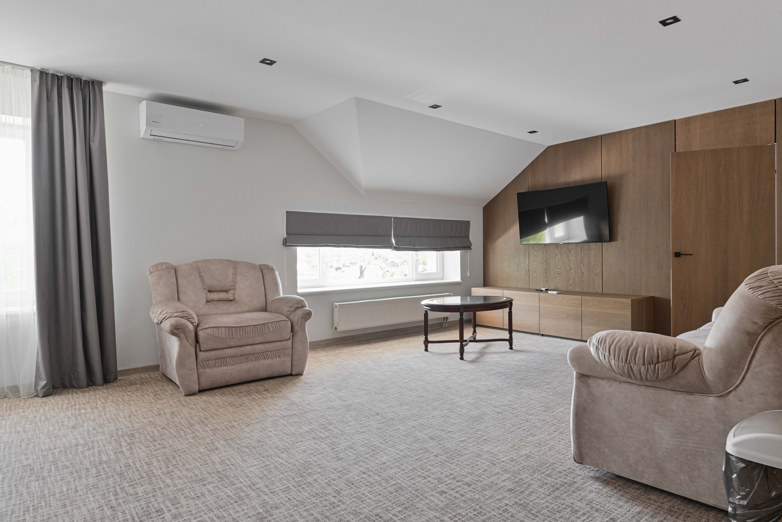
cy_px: 258
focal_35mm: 21
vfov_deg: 59.5
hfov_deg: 81.2
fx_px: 456
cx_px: 395
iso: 1600
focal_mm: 20
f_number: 10
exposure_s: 1/20
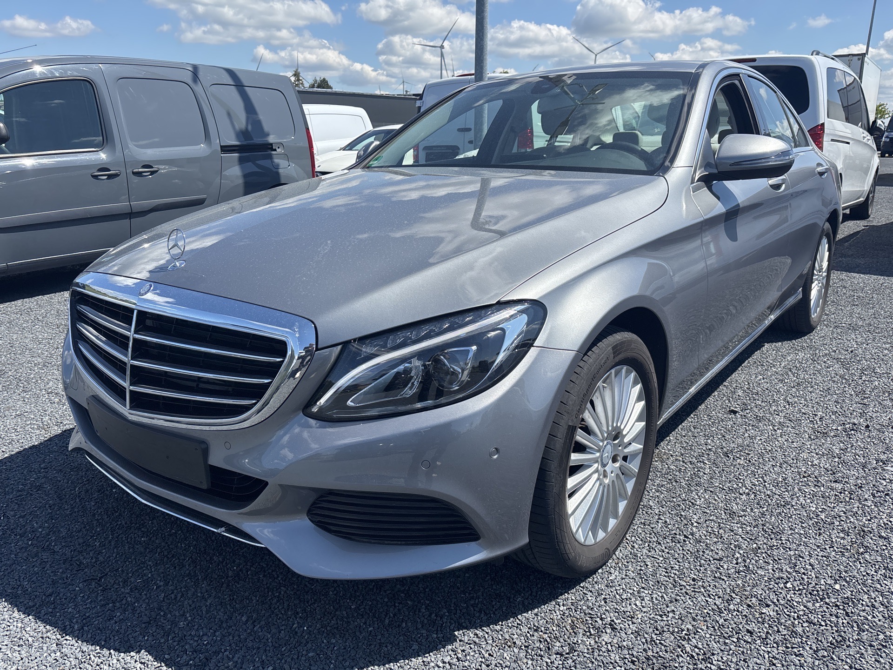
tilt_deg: -16.4
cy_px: 335
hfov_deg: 67.3
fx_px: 671
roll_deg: +0.3
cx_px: 446
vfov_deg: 53.1
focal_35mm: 26
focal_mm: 5.96
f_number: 1.6
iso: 50
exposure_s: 1/2639
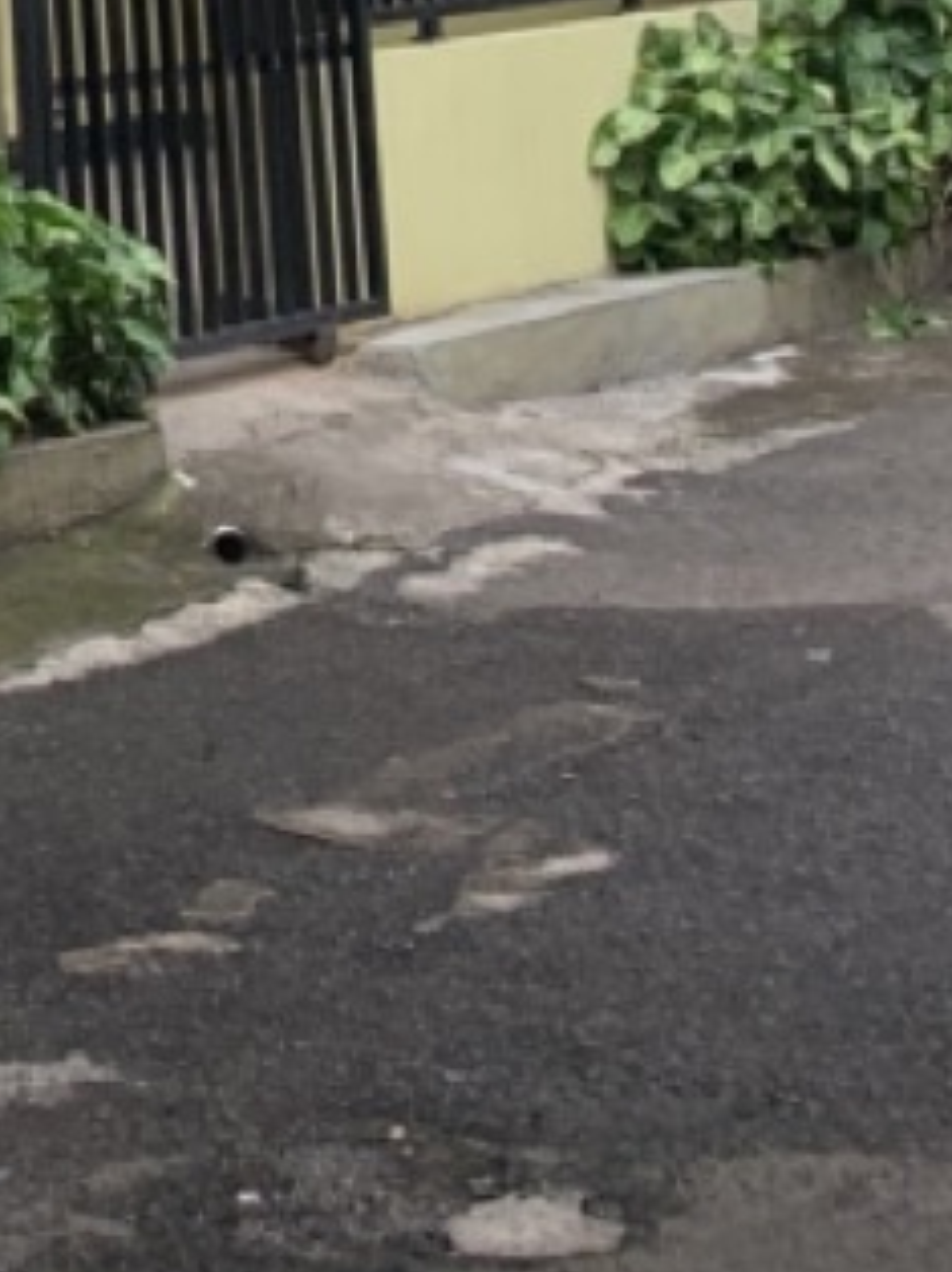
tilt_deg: +10.6
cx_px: -847
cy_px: -976
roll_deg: -0.2
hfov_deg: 12.5
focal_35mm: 106
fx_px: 3892
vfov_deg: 15.9
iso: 25
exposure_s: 1/777
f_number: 1.8
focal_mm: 4.25
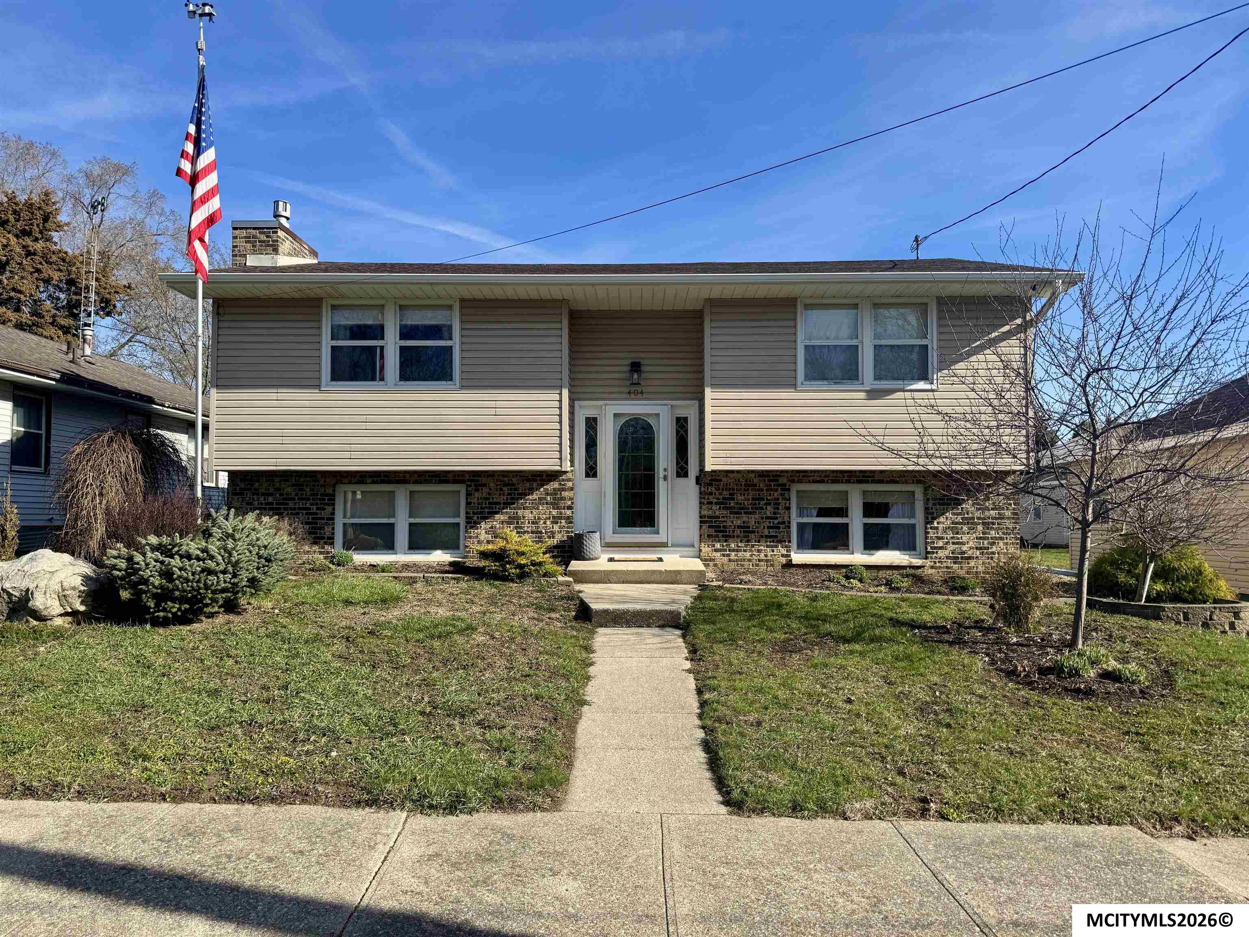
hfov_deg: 71.6
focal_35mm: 24
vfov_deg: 56.8
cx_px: 624
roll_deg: -0.2
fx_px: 866
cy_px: 468
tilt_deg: +2.9
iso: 80
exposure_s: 1/3413
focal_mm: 6.76
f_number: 1.78
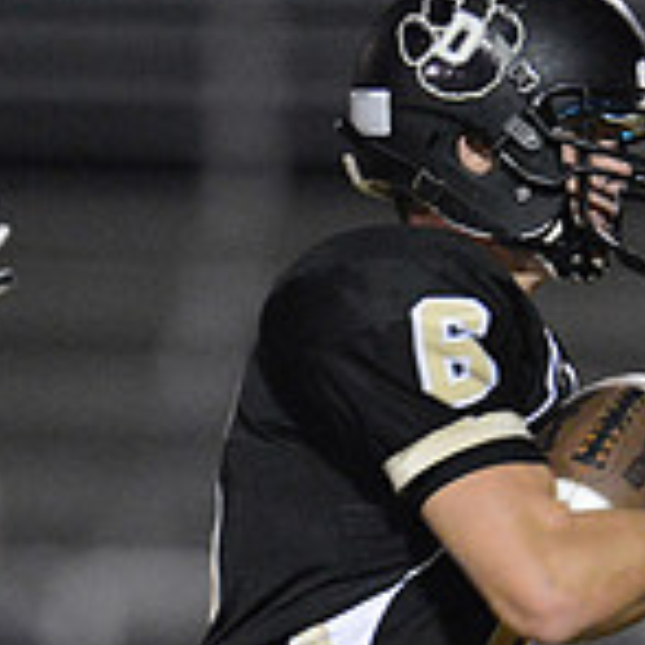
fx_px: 28269
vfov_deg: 1.3
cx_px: 553
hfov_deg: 1.3
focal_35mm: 1341
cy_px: 748
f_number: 2.8
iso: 12800
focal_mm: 400
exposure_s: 1/640
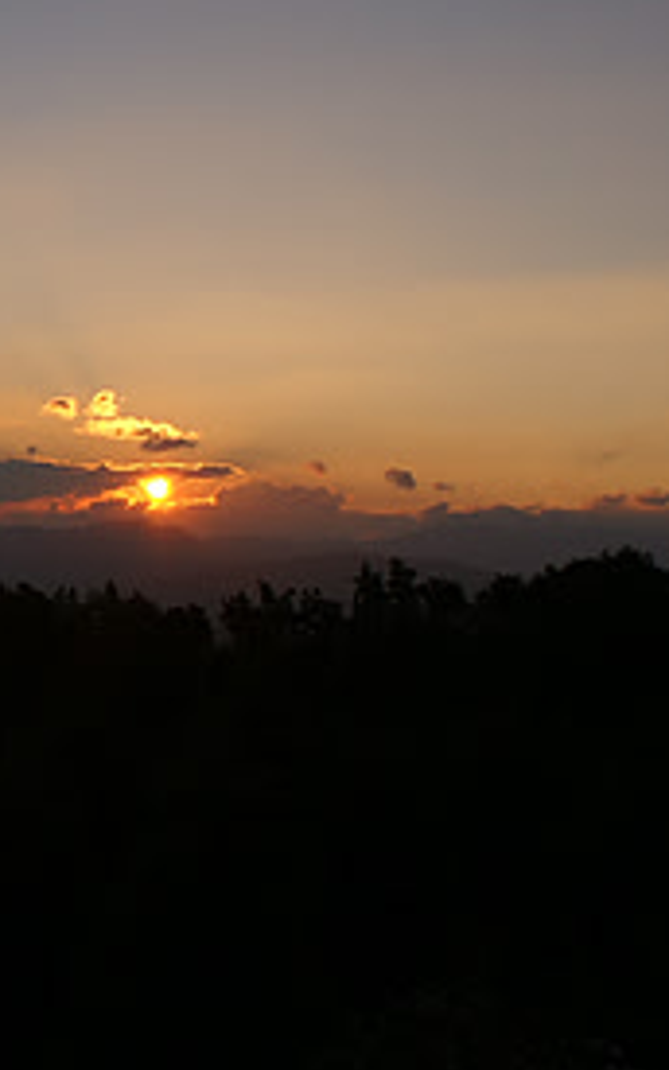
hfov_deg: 21.0
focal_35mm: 58
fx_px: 1691
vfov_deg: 35.0
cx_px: -105
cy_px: 451
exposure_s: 1/200
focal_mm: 18
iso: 100
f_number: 10
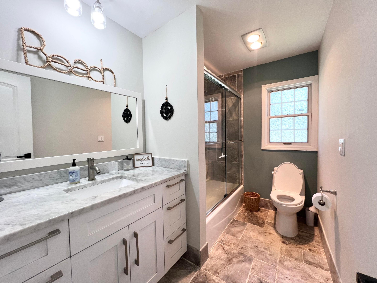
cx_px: 188
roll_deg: +2.0
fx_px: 142
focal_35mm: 13
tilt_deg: +0.0
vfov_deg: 89.9
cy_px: 142
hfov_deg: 106.2
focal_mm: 1.57
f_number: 1.8
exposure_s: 1/120
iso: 80
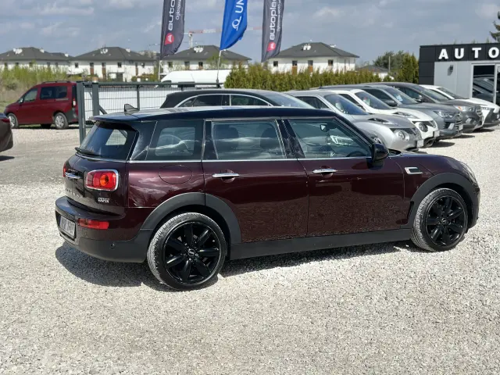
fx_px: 693
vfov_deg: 30.3
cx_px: 250
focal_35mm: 48
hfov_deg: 39.7
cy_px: 188
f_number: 1.78
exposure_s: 1/8197
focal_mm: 6.86
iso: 100
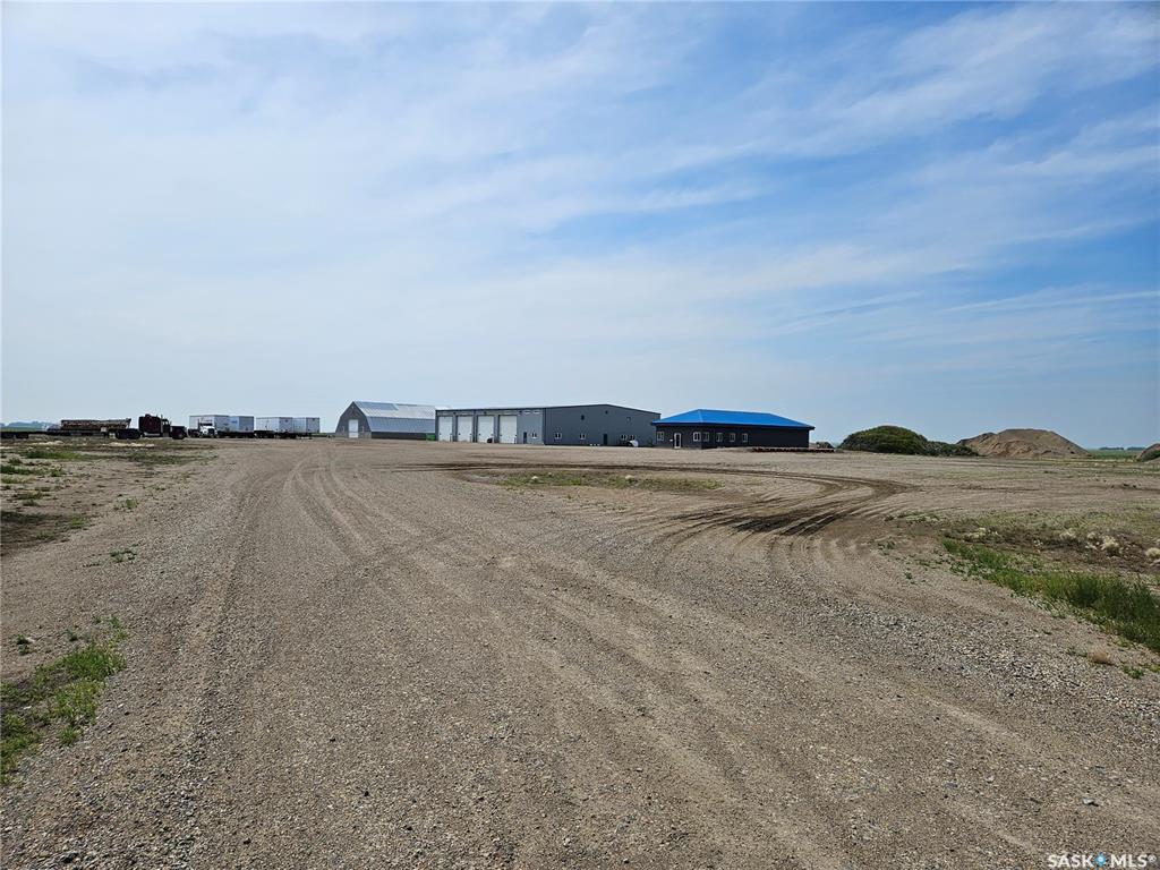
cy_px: 435
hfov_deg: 73.9
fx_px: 771
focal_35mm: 23
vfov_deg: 58.9
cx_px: 580
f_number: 1.8
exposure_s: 1/4566
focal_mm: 5.4
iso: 25
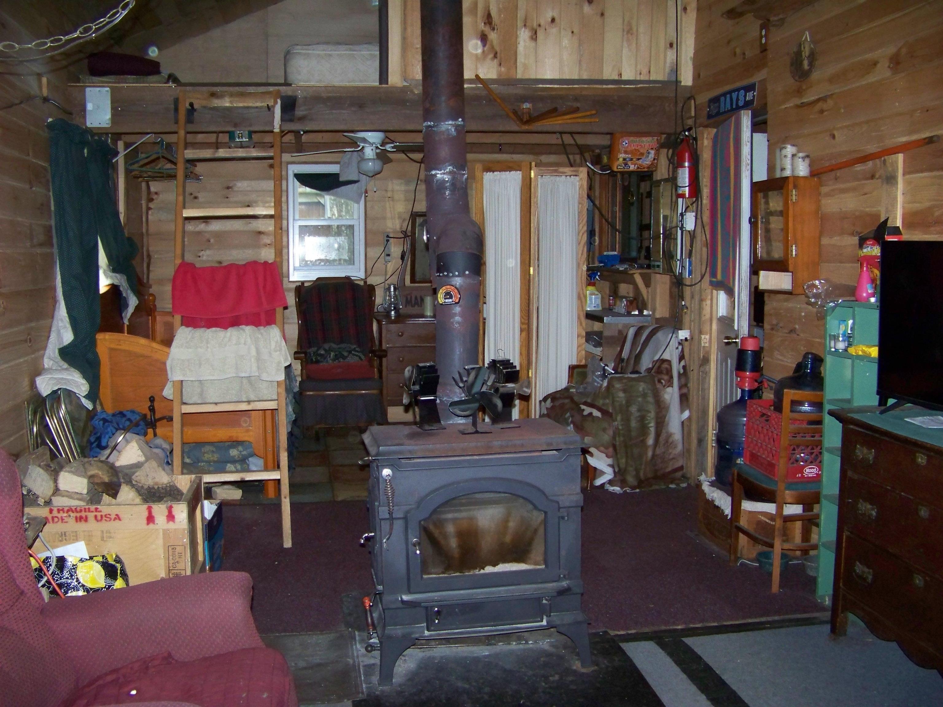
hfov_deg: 51.4
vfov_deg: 39.7
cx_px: 472
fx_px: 981
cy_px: 354
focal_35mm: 36
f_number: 2.8
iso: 200
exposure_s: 1/30
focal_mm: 5.85
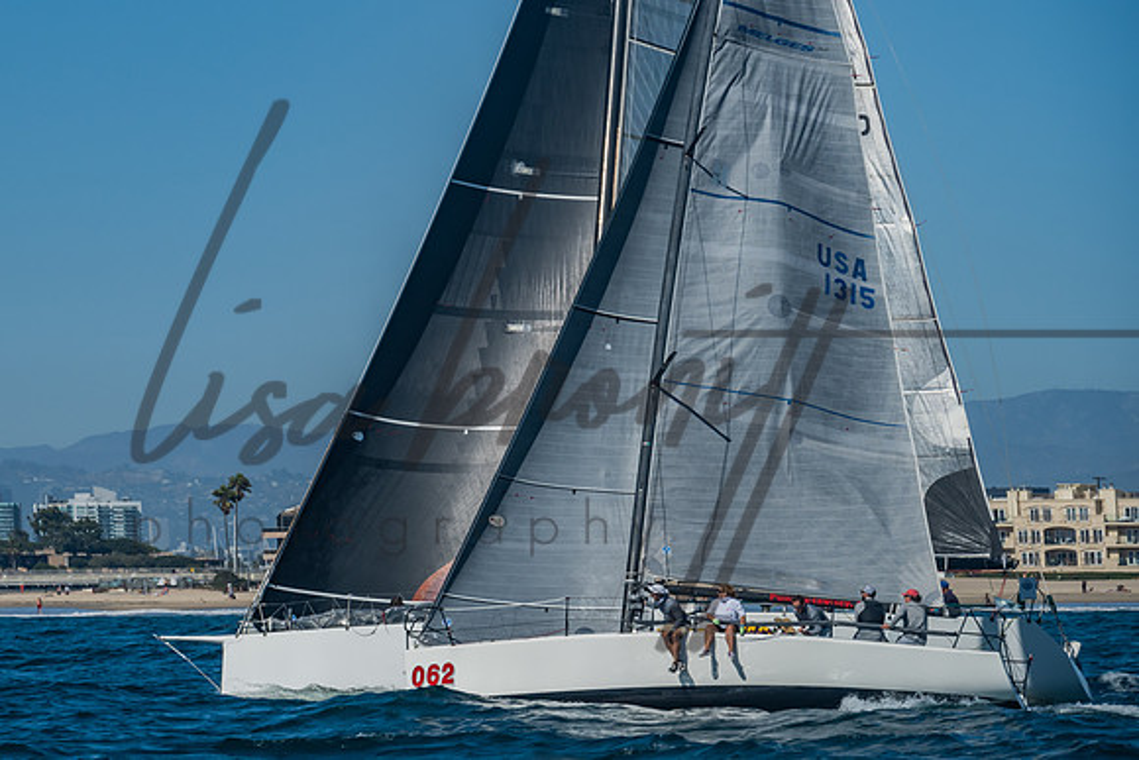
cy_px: 333
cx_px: 251
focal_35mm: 175
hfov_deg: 11.7
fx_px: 5530
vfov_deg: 7.9
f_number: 6.3
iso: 160
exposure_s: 1/1000
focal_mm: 110
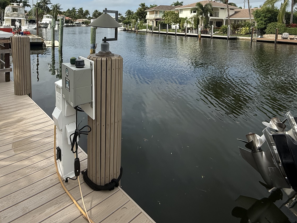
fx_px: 214
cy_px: 39
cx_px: 132
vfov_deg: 50.9
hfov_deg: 69.2
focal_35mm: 25
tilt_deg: -4.6
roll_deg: -2.5
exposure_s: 1/2410
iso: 50
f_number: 2.2
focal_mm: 2.22
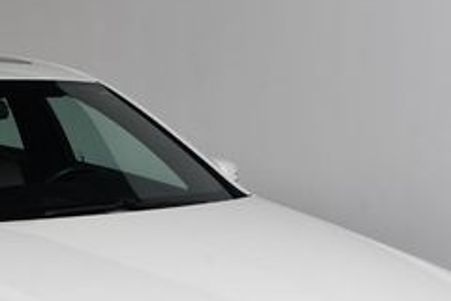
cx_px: 30
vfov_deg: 13.8
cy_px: 372
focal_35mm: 96
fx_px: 1203
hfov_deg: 20.7
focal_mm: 24
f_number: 13
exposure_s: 1/160
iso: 100
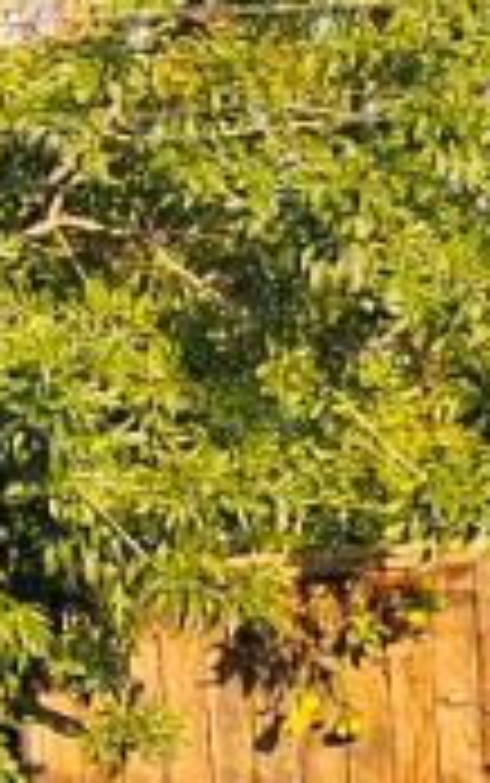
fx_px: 4480
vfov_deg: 10.0
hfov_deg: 5.6
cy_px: 506
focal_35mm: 210
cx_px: -1286
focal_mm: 6.3
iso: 10
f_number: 1.7
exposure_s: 1/194
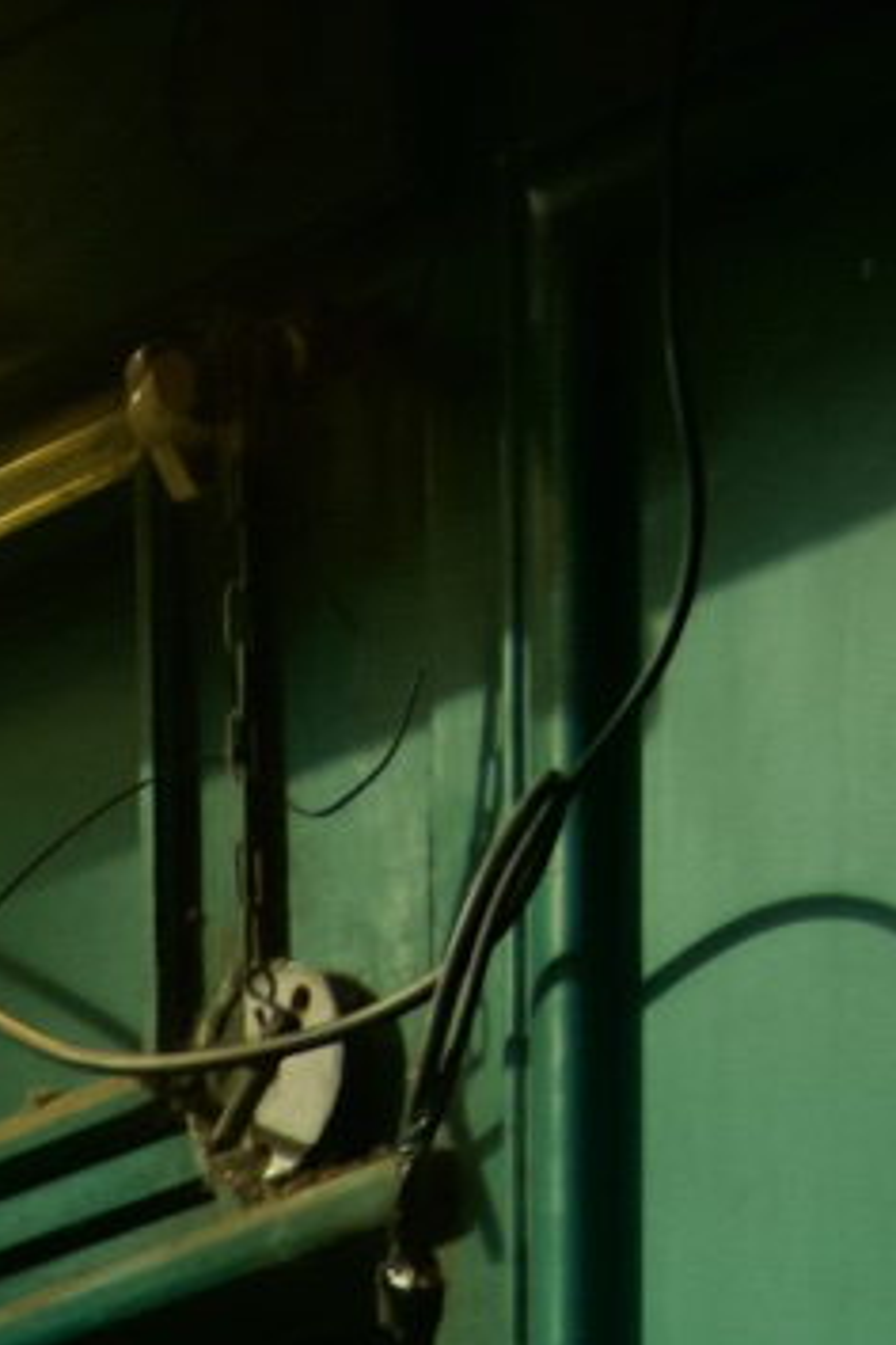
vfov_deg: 6.7
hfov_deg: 4.6
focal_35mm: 285
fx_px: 10639
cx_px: -2016
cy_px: 3663
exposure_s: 1/800
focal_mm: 28
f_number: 5.6
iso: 640
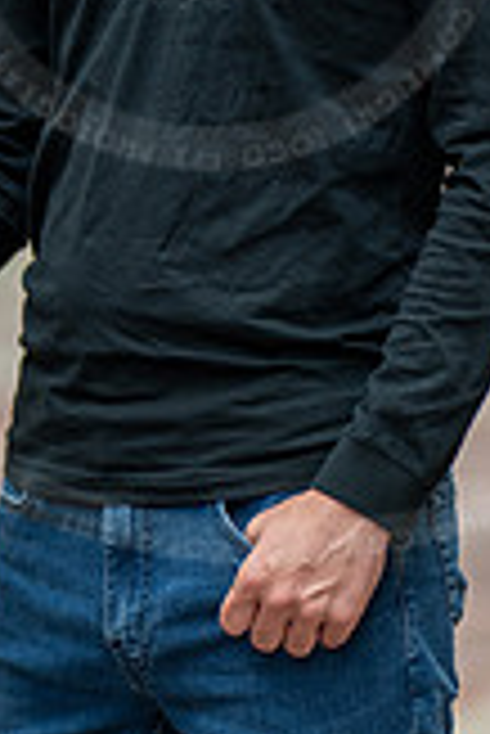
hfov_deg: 3.9
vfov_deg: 5.8
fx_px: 7151
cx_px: 220
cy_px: -23
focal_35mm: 351
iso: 250
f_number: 1.2
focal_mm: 85
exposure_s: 1/400
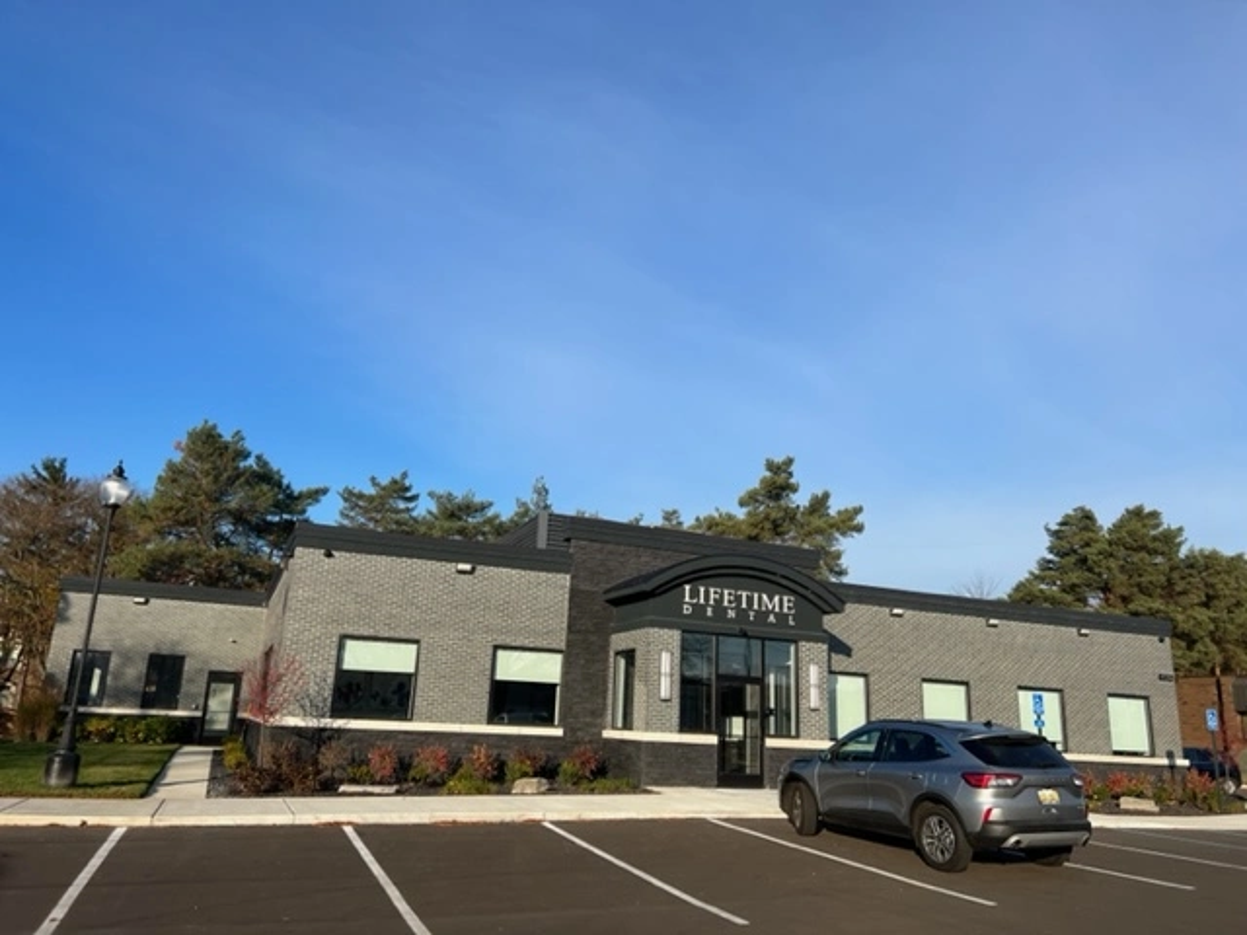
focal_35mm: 26
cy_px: 468
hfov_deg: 67.3
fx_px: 937
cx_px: 624
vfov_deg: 53.1
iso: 50
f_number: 1.5
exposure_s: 1/4444
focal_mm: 5.7
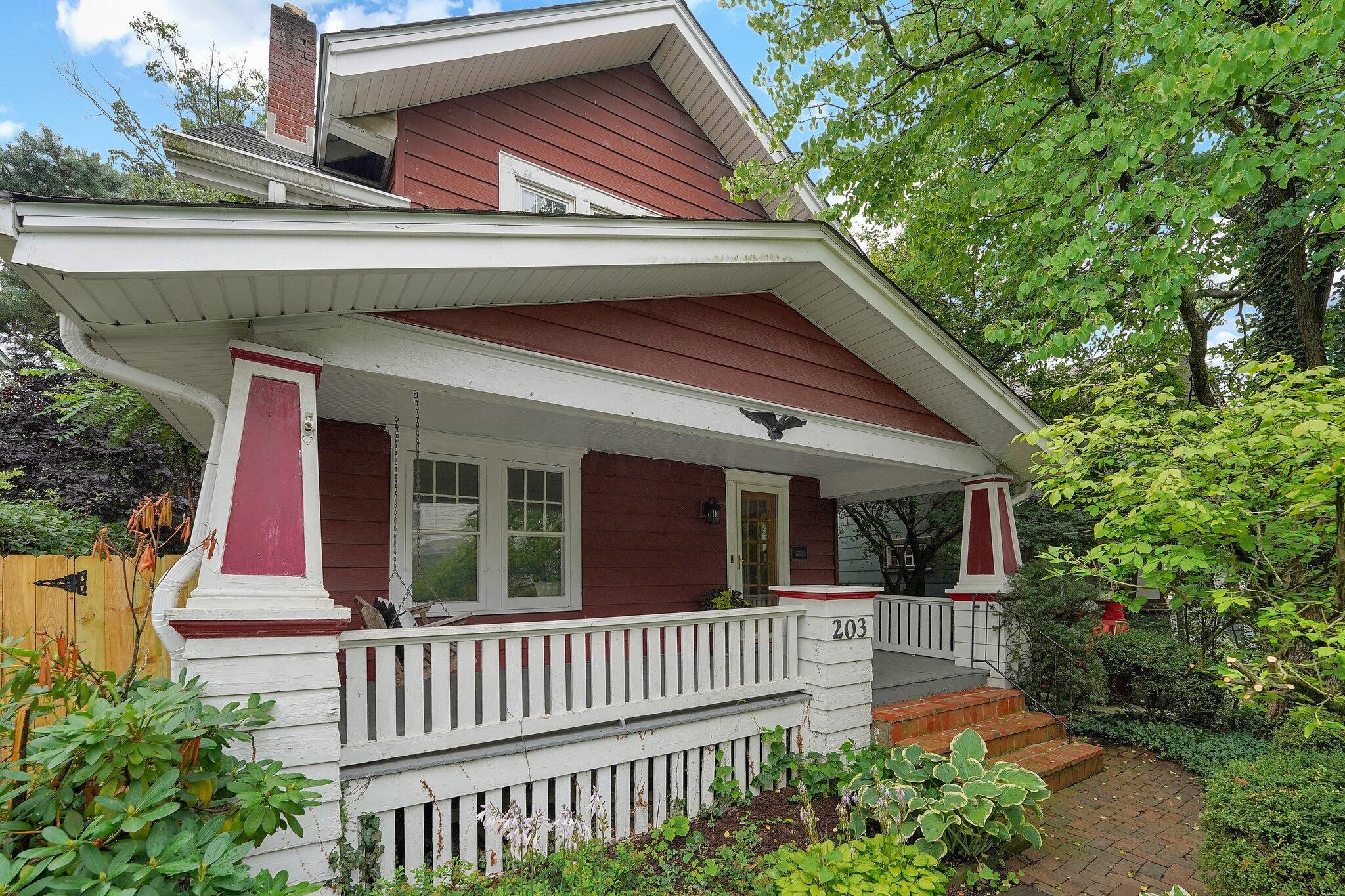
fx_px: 523
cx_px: 672
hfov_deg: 104.3
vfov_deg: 81.2
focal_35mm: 14
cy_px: 448
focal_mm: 14
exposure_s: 1/250
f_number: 6.3
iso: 500
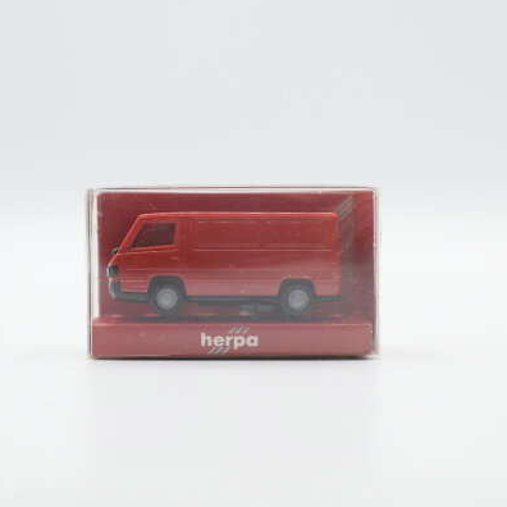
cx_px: 234
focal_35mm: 68
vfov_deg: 25.5
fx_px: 1121
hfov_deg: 25.5
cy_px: 253
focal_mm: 35
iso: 400
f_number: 8
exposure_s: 1/160
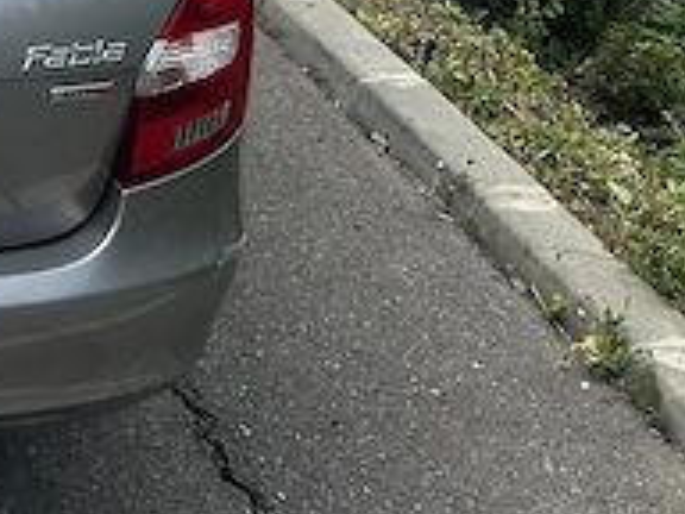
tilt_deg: -23.9
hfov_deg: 22.2
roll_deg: +0.0
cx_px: -296
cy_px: 7
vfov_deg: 19.1
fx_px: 1484
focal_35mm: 75
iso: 80
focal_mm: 6.86
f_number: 1.78
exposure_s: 1/2028
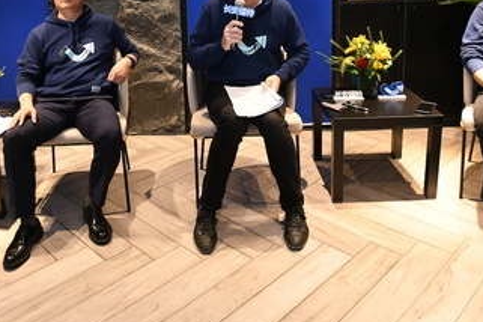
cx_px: 191
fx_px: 483
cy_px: 22
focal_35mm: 36
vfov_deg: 34.4
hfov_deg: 52.7
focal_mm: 17
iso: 1600
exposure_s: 1/125
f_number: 4
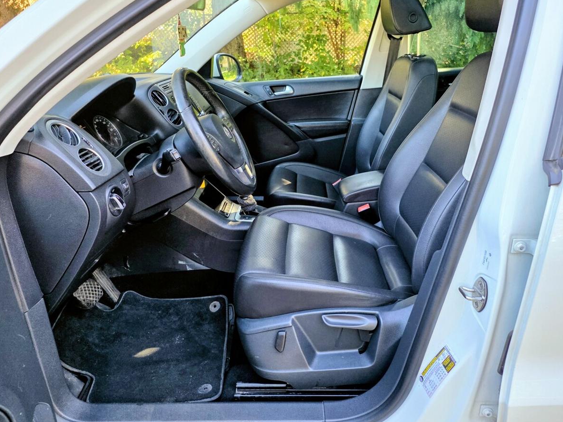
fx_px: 407
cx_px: 296
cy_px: 205
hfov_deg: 69.4
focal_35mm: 25
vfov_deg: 54.9
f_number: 1.7
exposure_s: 1/180
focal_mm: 6.25
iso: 160
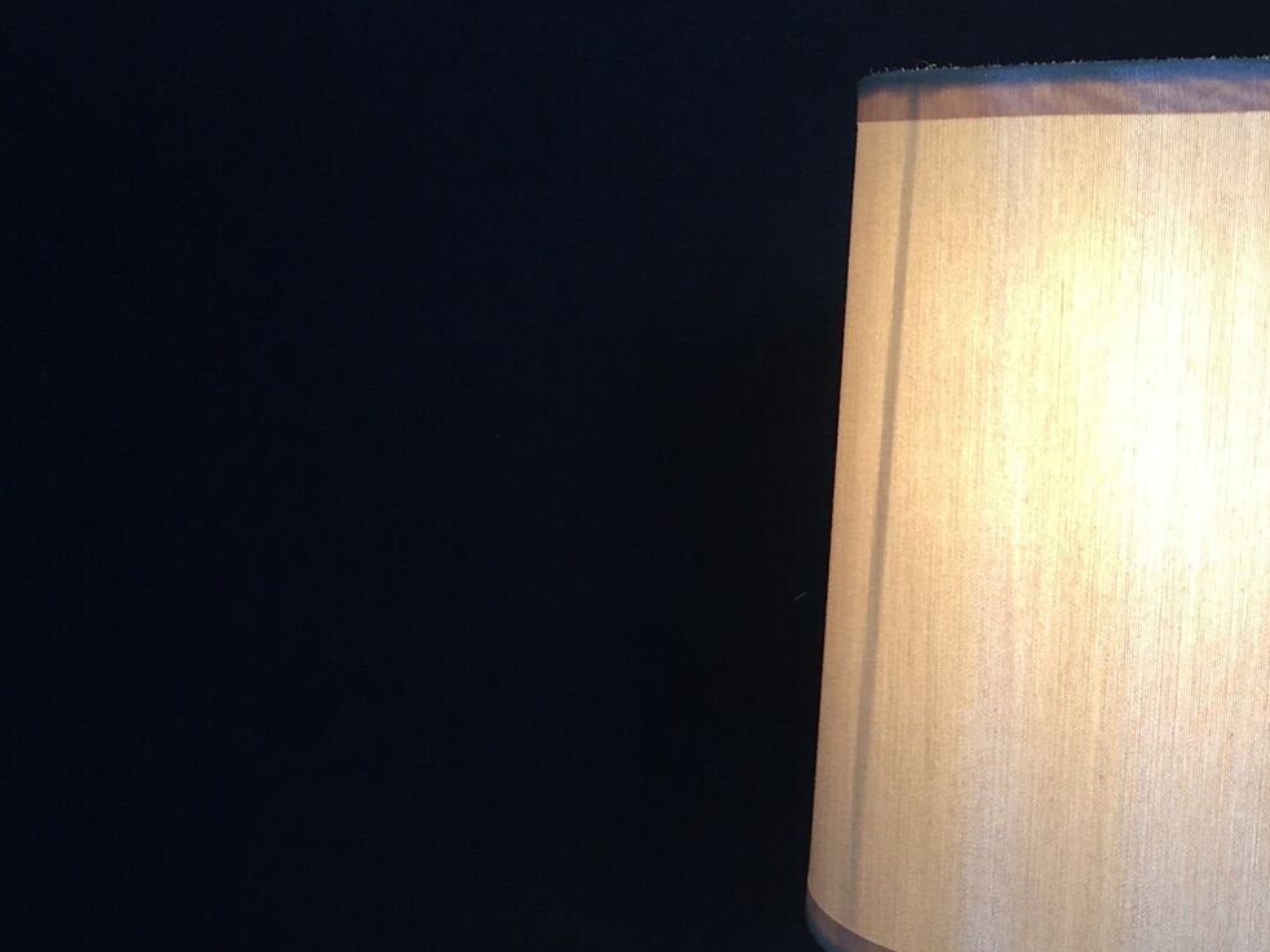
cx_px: 1143
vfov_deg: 23.9
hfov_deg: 31.2
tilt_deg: -19.1
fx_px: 2164
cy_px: 920
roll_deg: -0.1
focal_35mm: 59
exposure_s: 1/50
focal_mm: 4.15
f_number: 2.2
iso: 25
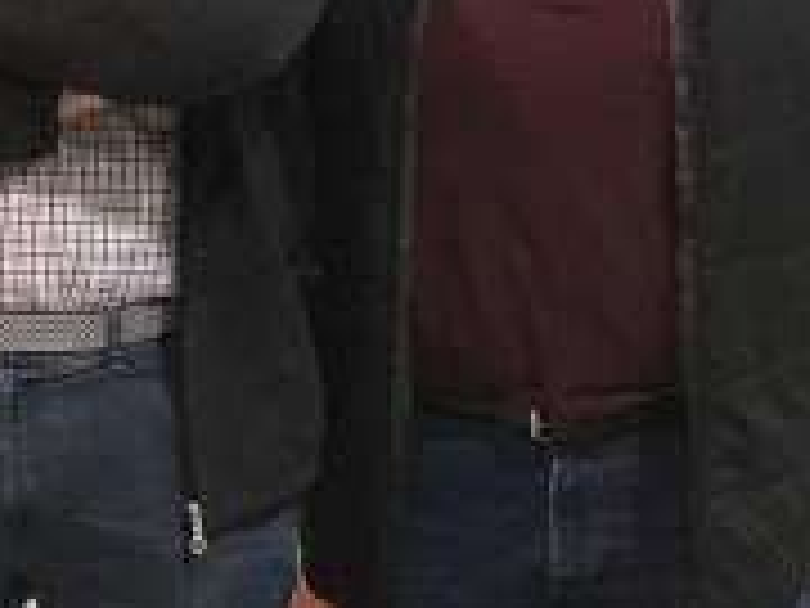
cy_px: 137
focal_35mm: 155
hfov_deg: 11.9
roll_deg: +1.0
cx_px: -540
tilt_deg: -10.2
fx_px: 3627
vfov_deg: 9.6
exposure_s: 1/33
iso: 160
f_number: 2.4
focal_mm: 3.3
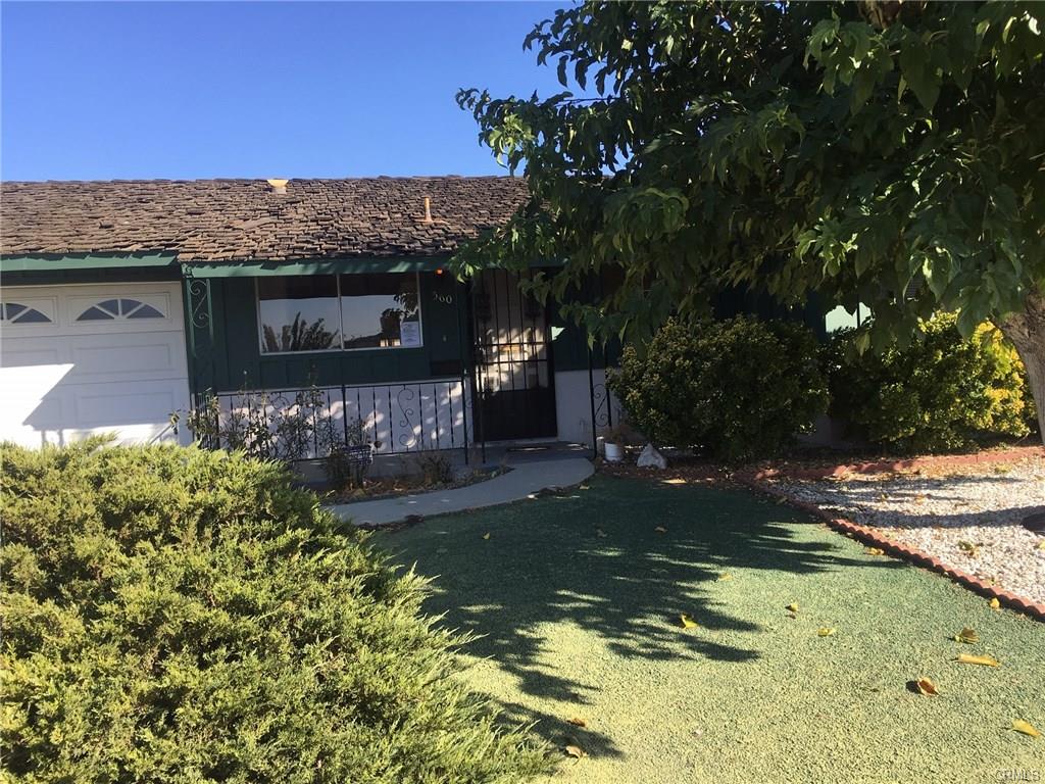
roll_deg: +2.7
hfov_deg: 61.7
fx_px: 875
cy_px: 392
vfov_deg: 48.2
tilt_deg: +0.0
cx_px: 522
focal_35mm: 29
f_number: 2.2
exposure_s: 1/732
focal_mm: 4.15
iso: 25
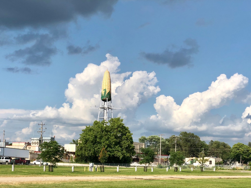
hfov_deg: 27.7
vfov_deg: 20.9
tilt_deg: +4.8
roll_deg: -1.2
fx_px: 508
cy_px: 126
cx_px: 106
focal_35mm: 70
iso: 16
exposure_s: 1/1312
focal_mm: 6
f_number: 2.4
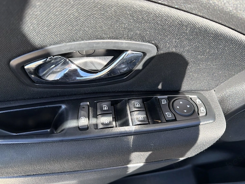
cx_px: 122
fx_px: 170
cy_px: 92
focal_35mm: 24
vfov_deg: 56.8
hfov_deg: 71.6
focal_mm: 6.76
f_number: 1.78
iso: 100
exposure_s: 1/397
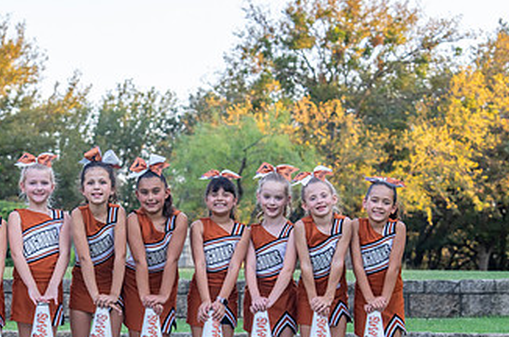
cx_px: 85
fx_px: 1849
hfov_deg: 15.6
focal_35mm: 131
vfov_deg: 10.4
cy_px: 264
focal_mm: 70
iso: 640
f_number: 4
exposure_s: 1/400
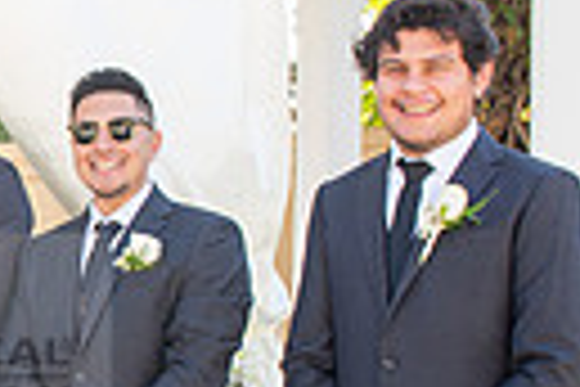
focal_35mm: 108
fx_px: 1740
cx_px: -270
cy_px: 340
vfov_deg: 12.6
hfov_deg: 17.2
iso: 100
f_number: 5
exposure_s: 1/125
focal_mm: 24
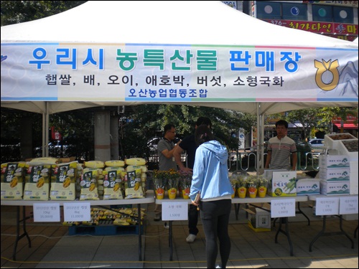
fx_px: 363
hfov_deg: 52.6
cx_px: 180
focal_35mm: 35
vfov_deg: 40.7
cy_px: 134
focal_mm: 6.3
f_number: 4.6
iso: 80
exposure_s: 1/661
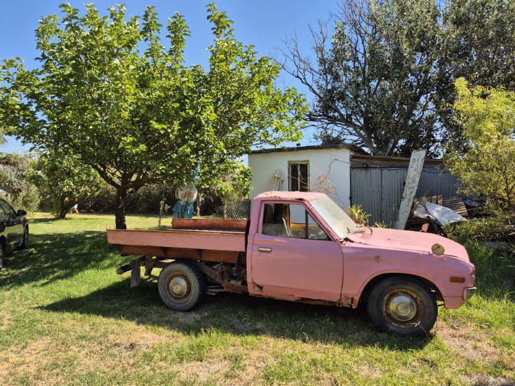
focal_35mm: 23
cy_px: 193
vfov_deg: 58.9
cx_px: 258
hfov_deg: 73.9
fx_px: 342
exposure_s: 1/1032
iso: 25
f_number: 1.8
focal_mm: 5.4
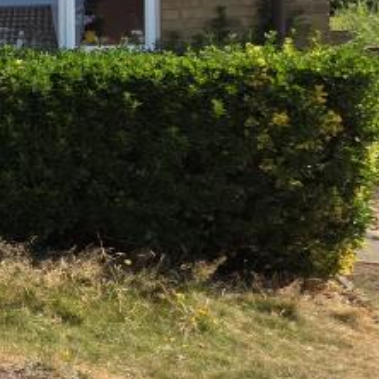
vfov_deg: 31.3
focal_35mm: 53
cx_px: -411
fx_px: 657
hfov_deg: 18.2
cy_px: 70
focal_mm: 2.2
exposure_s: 1/1406
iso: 40
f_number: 1.9
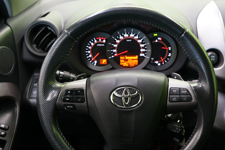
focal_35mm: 46
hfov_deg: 42.5
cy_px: 80
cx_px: 139
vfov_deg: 29.2
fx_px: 287
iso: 800
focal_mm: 29
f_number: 4.5
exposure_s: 1/10
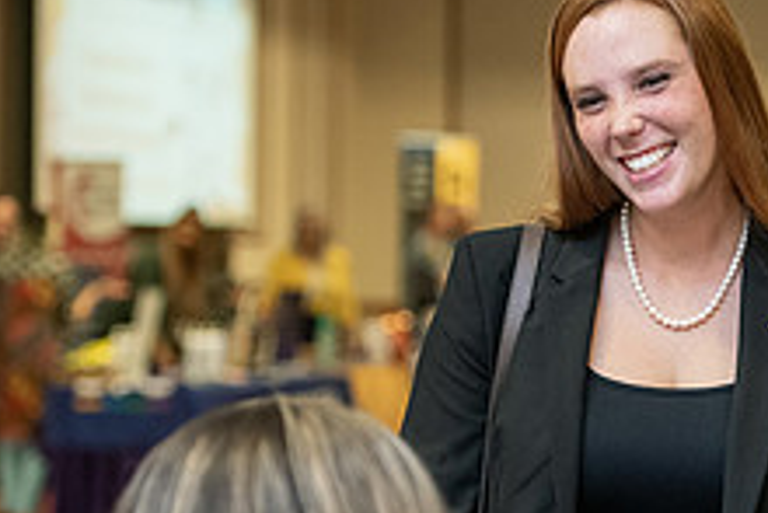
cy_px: 340
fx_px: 4227
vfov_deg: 6.9
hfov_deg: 10.3
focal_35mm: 198
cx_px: 733
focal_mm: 75
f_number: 3.2
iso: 1600
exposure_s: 1/200
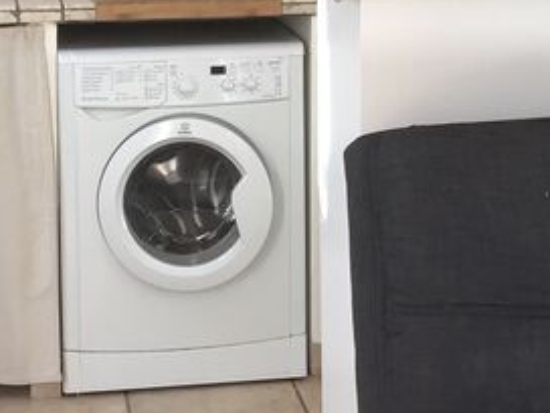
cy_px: -26
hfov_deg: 19.1
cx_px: 324
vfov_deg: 14.1
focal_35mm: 103
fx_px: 1637
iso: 32
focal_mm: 3.99
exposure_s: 1/60
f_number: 1.8
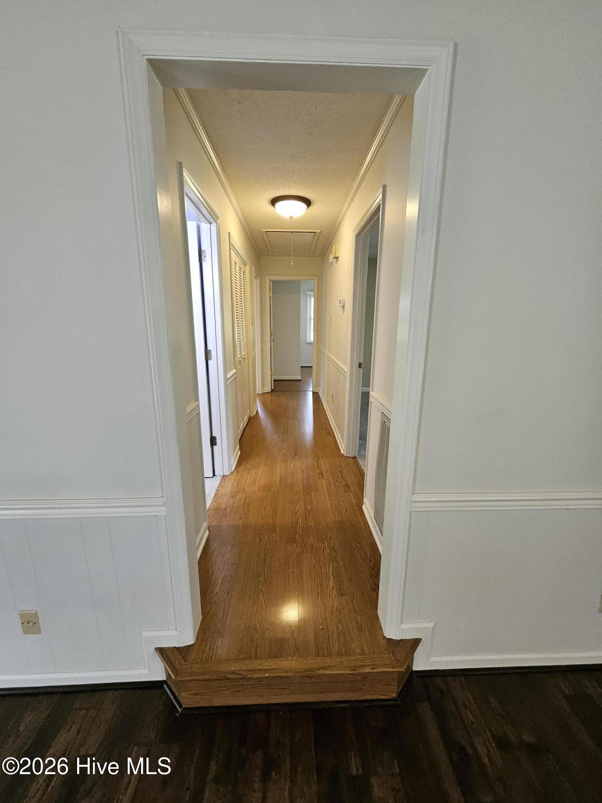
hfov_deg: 89.9
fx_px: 301
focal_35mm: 13
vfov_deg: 106.2
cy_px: 402
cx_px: 301
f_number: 2.2
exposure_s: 1/60
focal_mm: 1.74
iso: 320
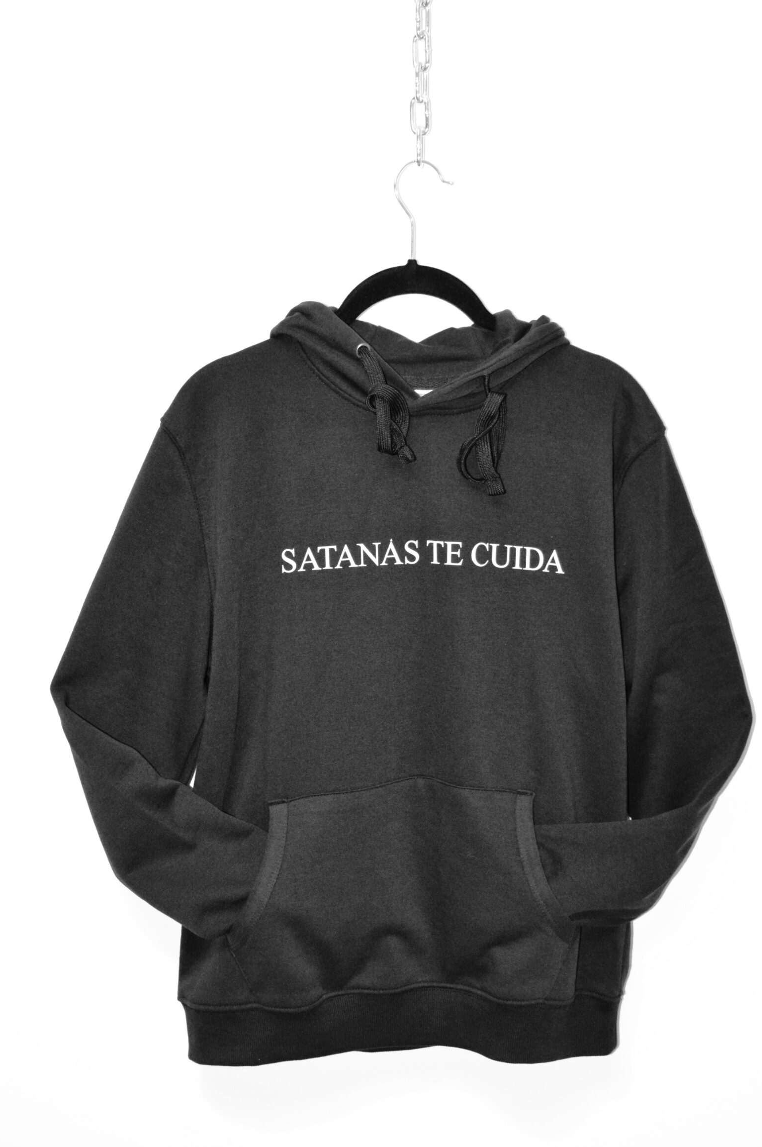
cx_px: 406
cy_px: 548
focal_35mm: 53
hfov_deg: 25.5
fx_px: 1686
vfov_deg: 37.5
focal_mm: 32
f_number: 4.2
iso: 3200
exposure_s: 1/60
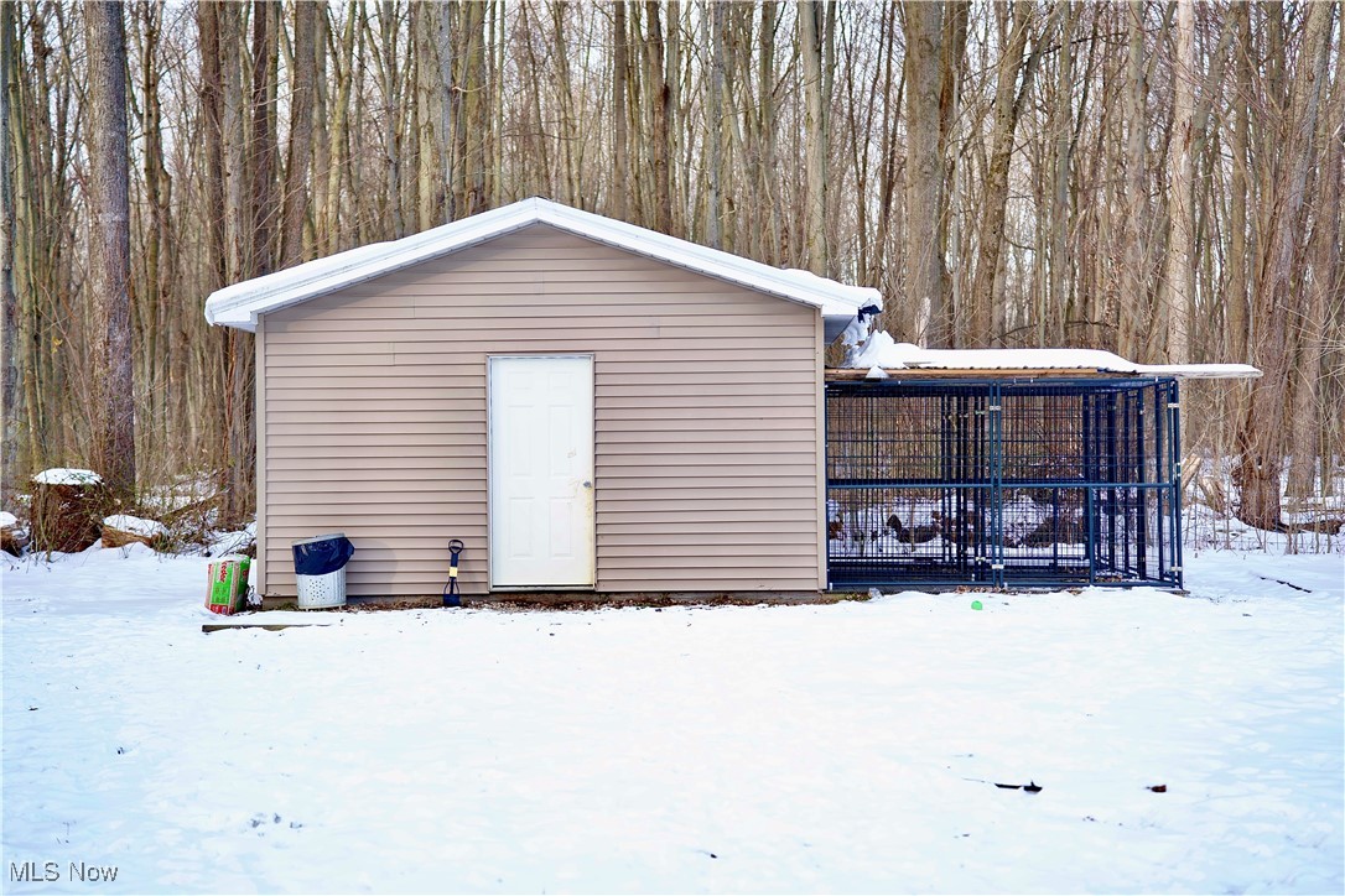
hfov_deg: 32.4
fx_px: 2316
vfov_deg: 21.9
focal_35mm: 62
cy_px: 448
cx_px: 672
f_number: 2.8
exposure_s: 1/125
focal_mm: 62
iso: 50
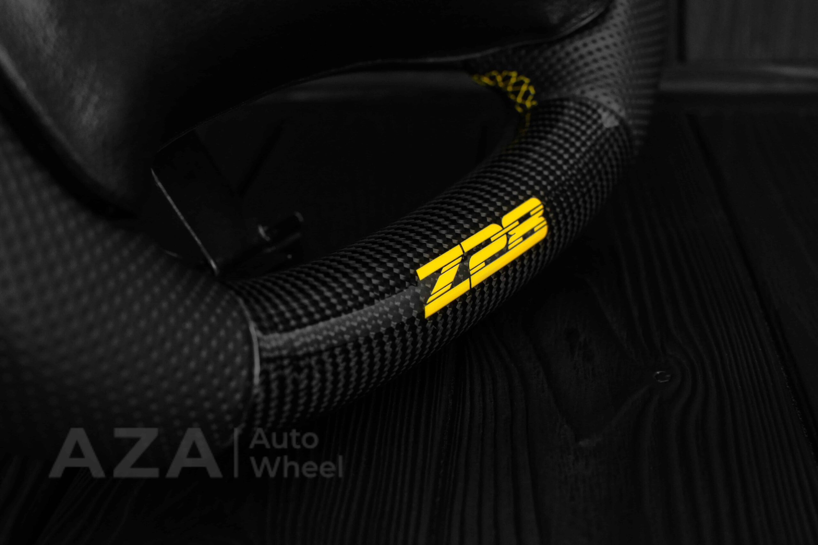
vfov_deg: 25.8
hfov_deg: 37.8
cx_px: 409
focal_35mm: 52
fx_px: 1193
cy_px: 272
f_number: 6.3
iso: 500
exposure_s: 1/125
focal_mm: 35
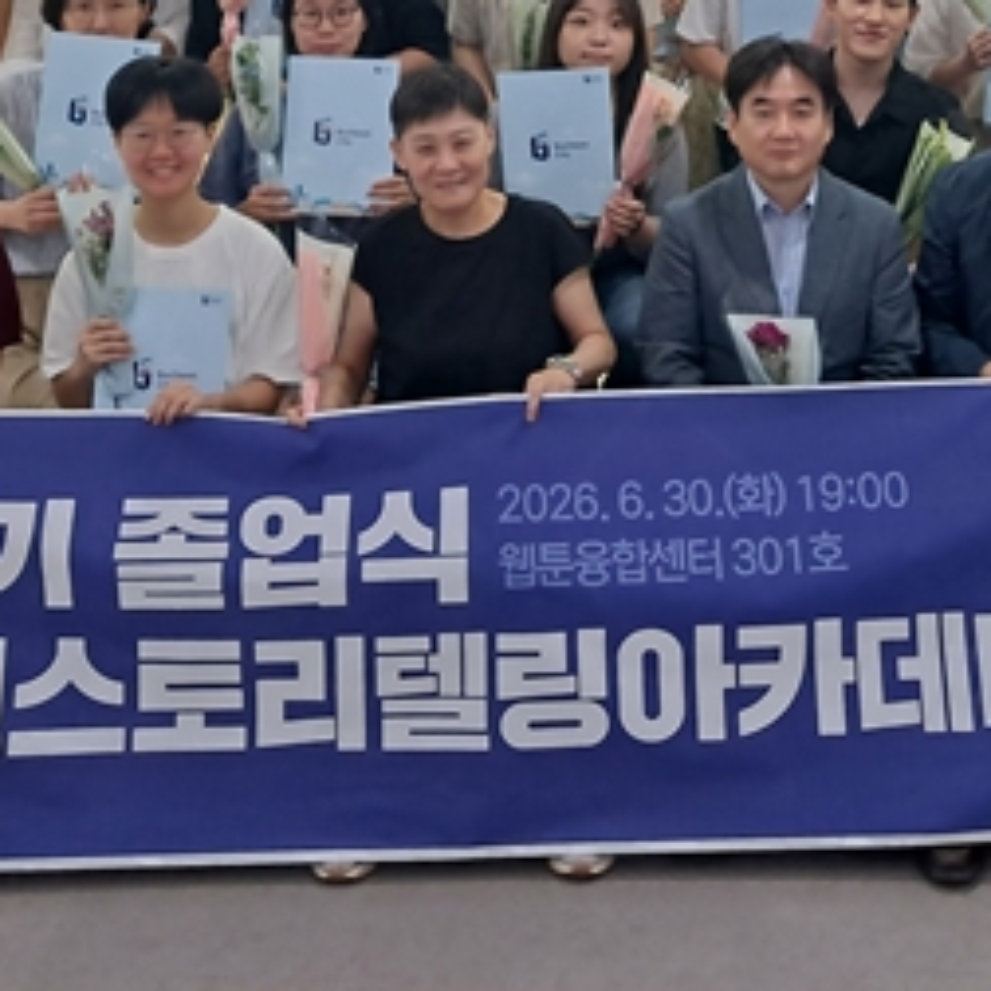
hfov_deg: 29.1
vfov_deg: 27.2
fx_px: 1911
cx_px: 547
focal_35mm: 59
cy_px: -37
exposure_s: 1/60
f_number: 1.8
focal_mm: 5.23
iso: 100
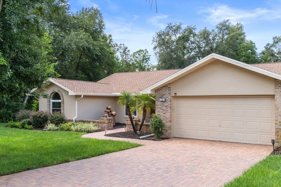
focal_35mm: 32
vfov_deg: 40.9
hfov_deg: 58.6
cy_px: 111
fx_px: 250
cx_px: 155
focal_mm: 26
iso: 320
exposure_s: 1/200
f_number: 8
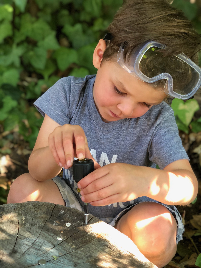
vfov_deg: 36.8
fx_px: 403
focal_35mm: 52
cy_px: 134
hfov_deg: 28.0
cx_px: 100
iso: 50
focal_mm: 6
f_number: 2.4
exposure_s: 1/60
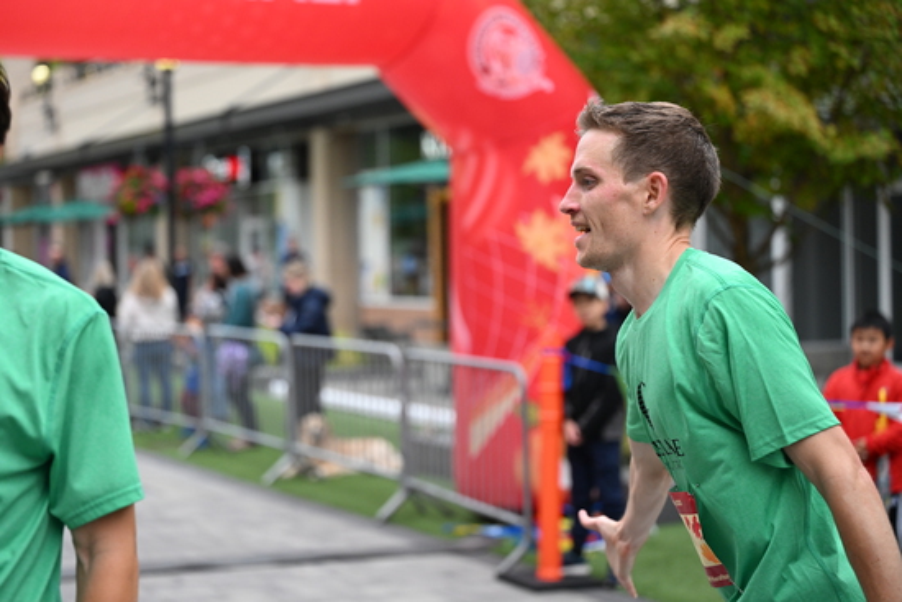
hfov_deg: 28.8
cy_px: 301
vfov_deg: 19.5
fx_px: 1754
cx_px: 451
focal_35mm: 70
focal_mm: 70
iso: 1600
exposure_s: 1/1250
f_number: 2.8
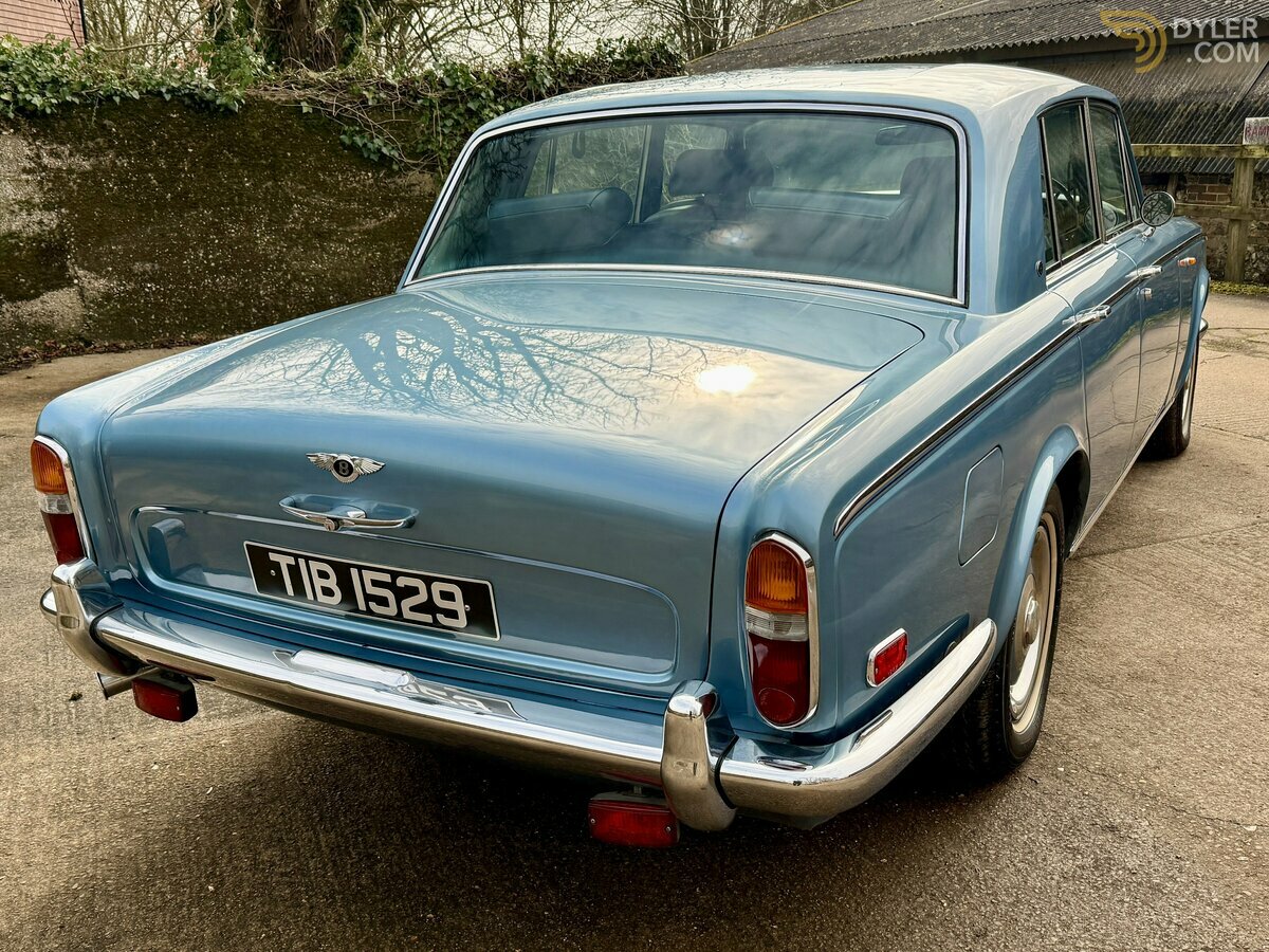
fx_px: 880
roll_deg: +1.1
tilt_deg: -17.5
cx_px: 634
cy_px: 476
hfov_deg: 71.6
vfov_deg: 56.8
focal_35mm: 24
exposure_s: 1/1156
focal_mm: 6.76
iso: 100
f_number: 1.78
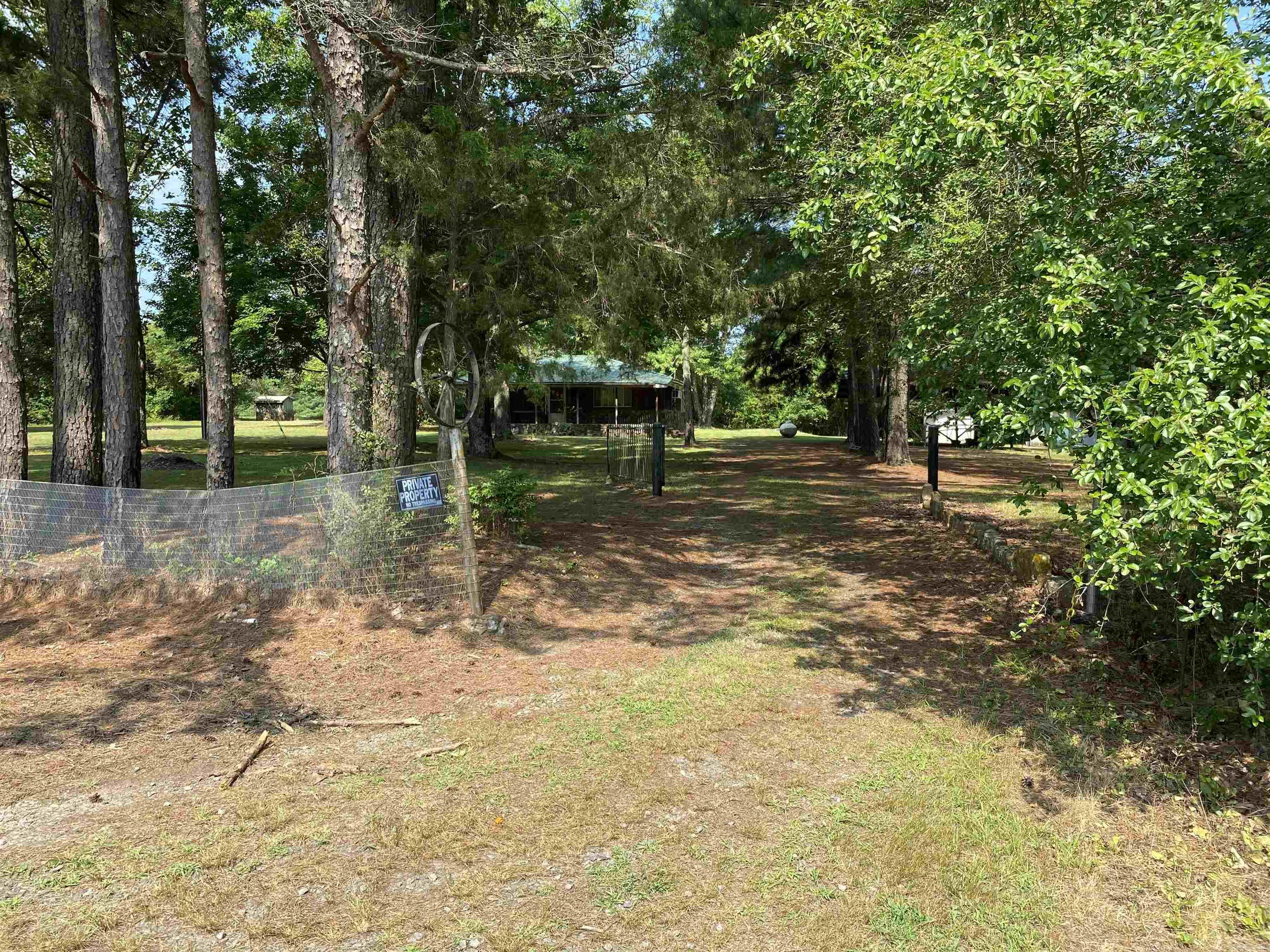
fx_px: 954
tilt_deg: -3.8
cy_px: 476
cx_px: 635
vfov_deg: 53.1
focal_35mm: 26
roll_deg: +0.5
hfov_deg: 67.3
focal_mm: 4.25
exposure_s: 1/822
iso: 32
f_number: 1.8
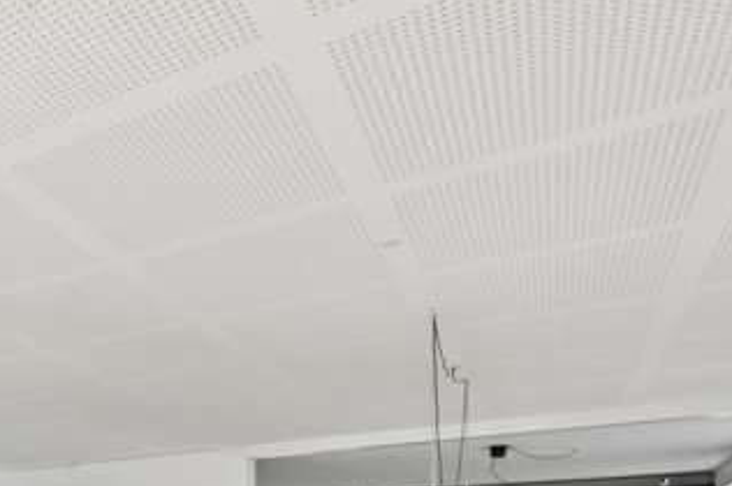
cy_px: 559
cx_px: -39
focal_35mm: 38
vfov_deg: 30.5
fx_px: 772
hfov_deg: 42.1
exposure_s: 1/13
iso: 200
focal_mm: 15
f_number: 10
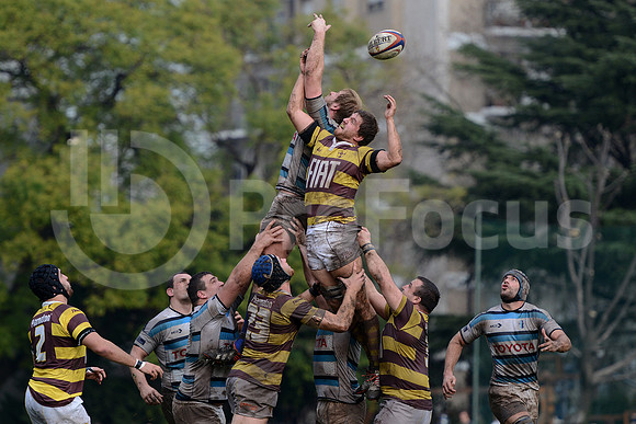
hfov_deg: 8.6
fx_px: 4241
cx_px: 318
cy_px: 212
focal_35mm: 240
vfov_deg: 5.7
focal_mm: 240
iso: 800
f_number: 4
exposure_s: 1/2000
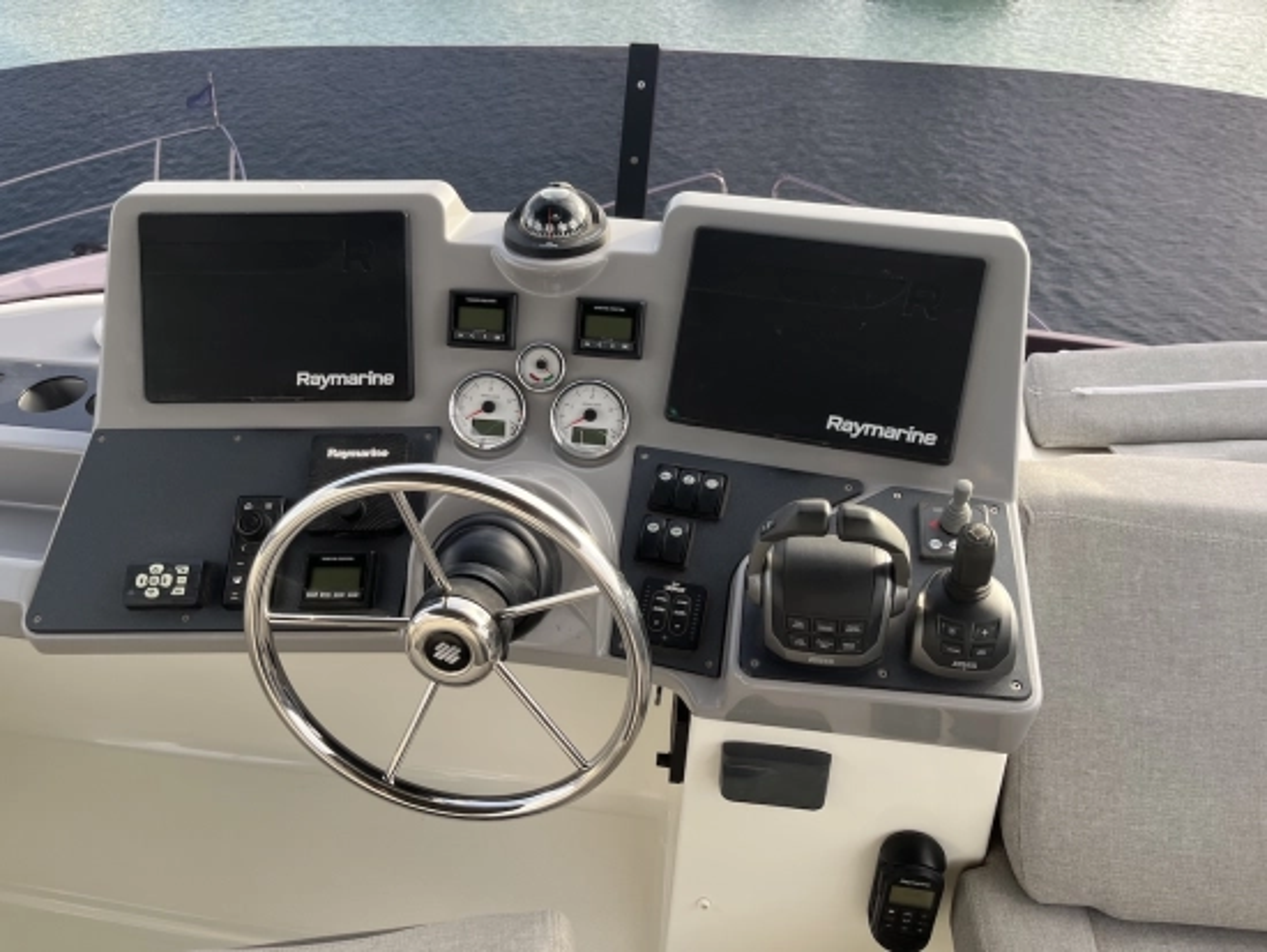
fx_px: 952
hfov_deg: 67.3
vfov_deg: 53.1
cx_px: 634
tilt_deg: -37.8
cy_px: 476
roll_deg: -0.2
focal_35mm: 26
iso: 50
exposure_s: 1/445
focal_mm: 5.1
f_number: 1.6
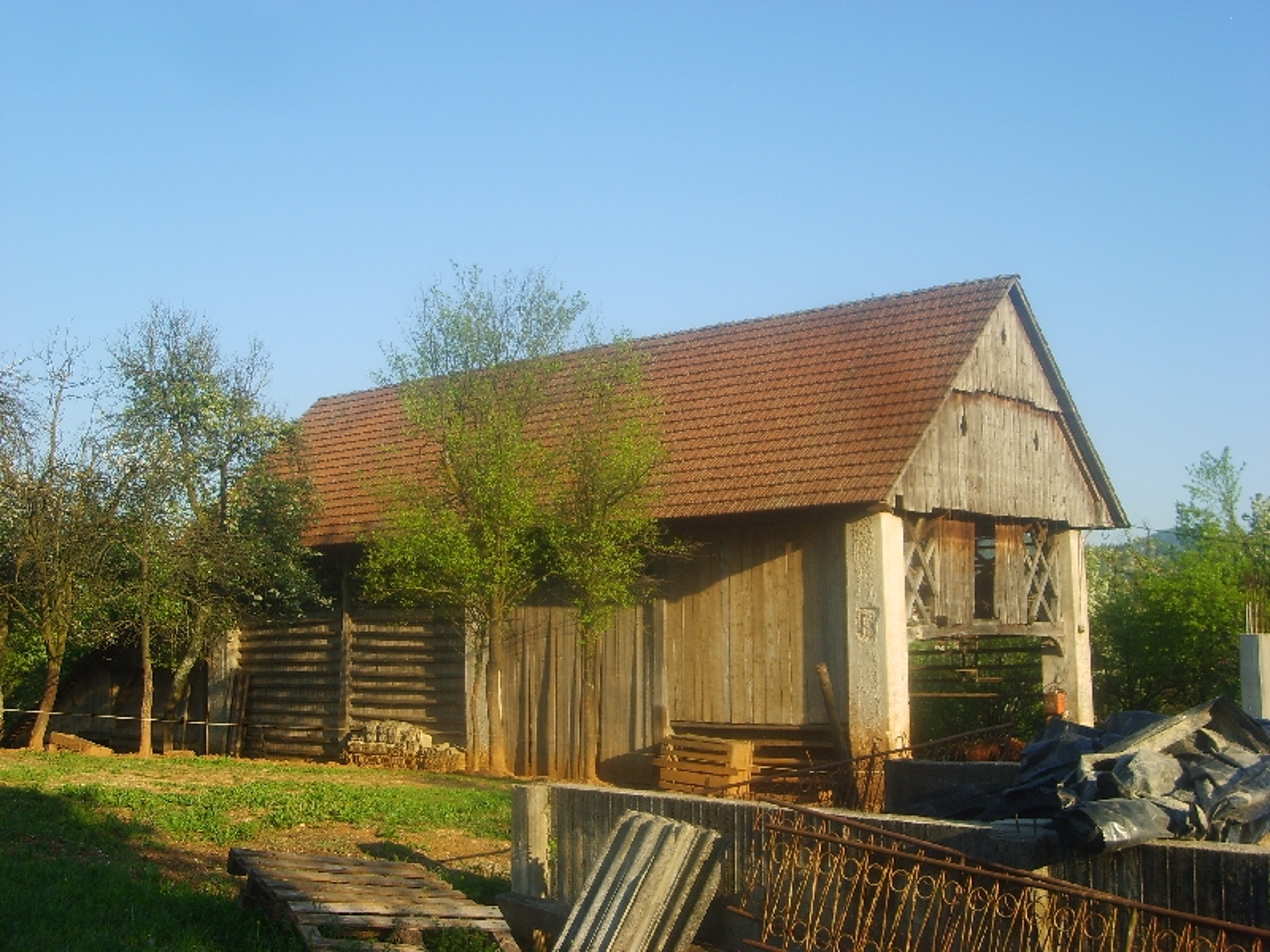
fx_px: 1578
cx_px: 635
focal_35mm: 43
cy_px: 476
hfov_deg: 43.9
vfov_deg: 33.6
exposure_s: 1/350
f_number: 3
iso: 50
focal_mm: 7.2
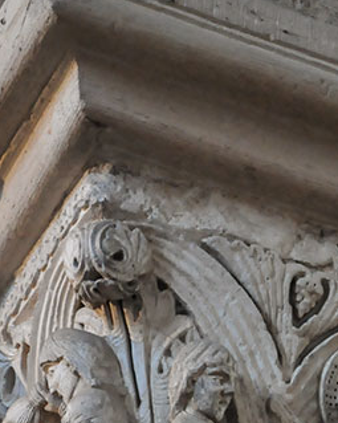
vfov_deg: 8.3
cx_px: 253
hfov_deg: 6.7
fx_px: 2902
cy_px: 483
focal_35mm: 232
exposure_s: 1/30
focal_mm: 70
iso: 2800
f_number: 5.3
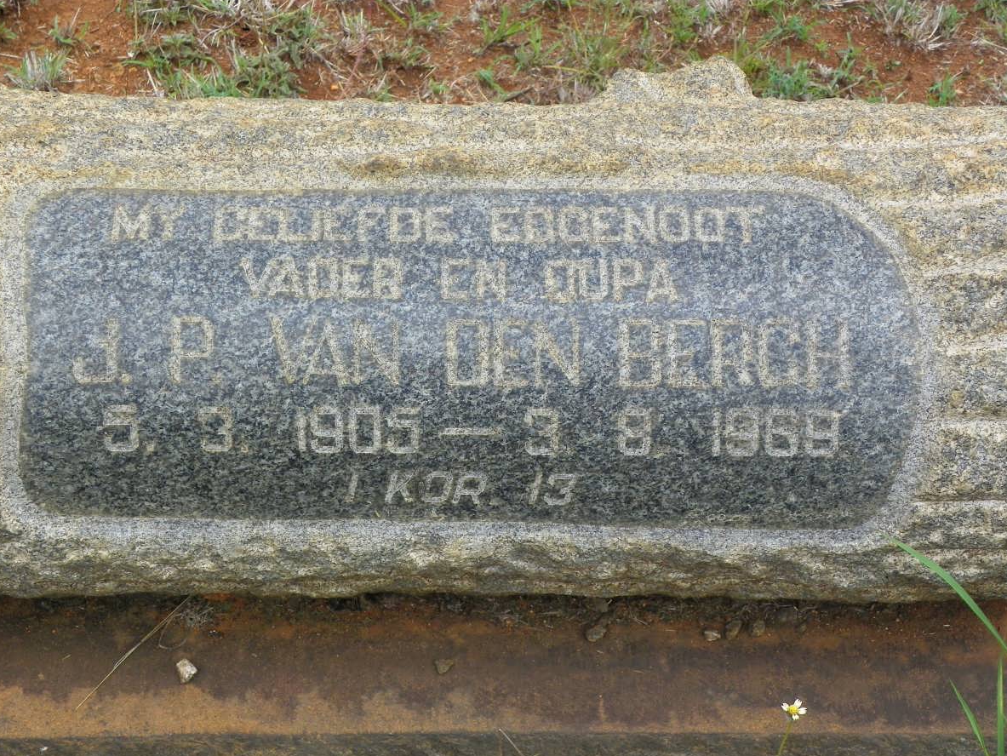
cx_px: 501
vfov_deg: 20.5
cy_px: 381
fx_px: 2095
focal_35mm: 72
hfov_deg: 27.0
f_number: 4
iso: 64
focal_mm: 12.6
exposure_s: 1/250
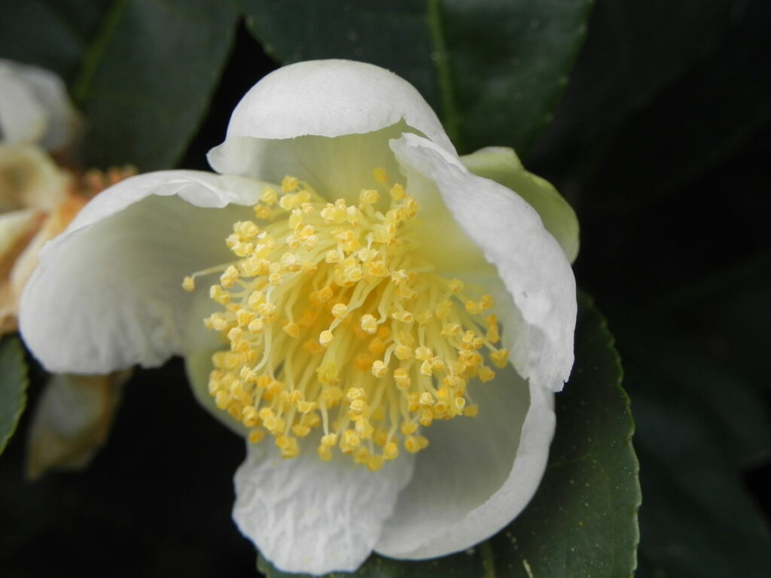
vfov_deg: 10.3
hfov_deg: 13.7
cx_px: 386
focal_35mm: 144
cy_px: 289
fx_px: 3207
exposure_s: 1/174
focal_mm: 25.7
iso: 160
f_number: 5
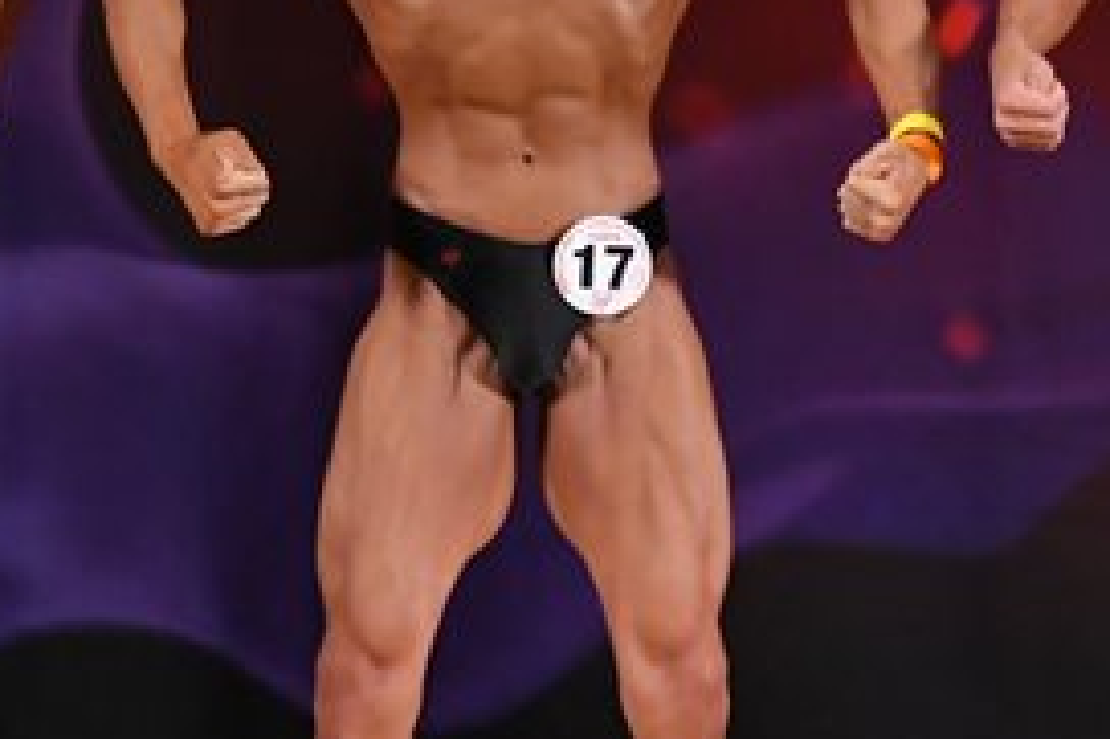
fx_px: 19721
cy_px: 351
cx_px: 879
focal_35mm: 640
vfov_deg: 2.1
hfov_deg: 3.2
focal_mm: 150
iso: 3200
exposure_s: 1/400
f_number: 5.6
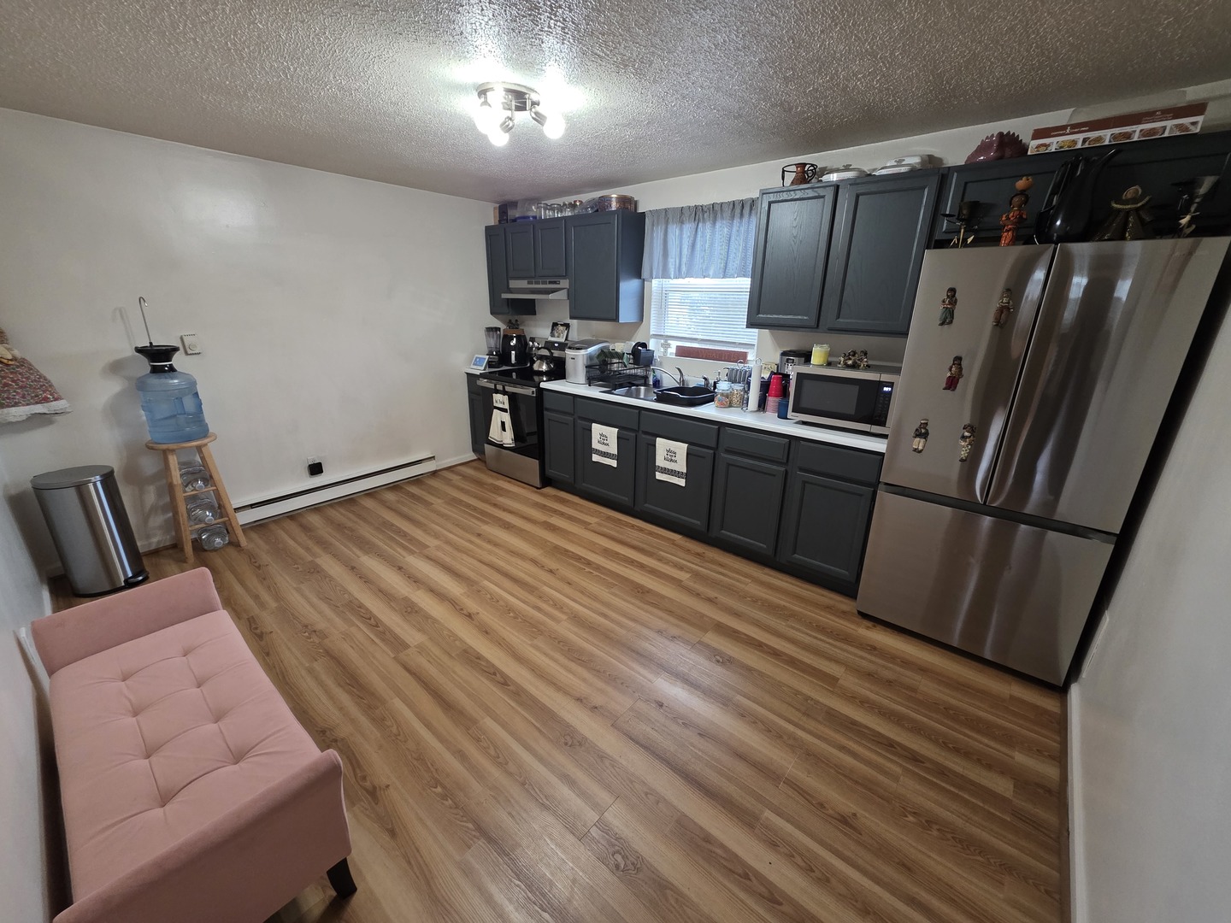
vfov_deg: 89.9
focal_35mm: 13
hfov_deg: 106.2
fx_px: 462
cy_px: 462
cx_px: 616
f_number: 1.9
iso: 400
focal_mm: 2.2
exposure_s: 1/60
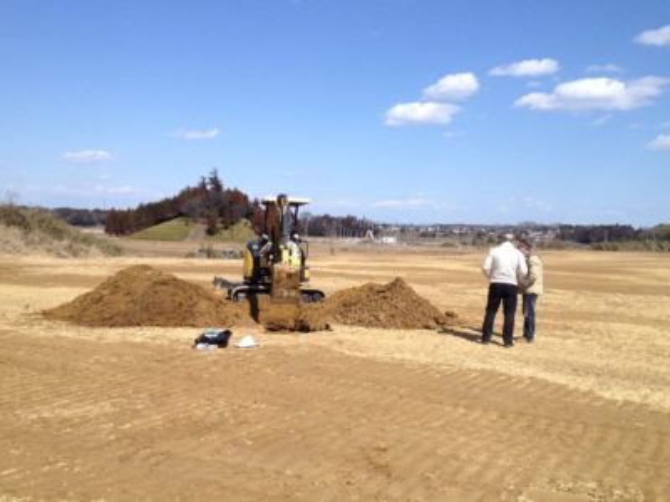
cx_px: 335
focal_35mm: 35
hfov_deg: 52.6
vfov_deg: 40.7
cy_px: 251
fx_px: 677
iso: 50
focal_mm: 4.28
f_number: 2.4
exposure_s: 1/2208
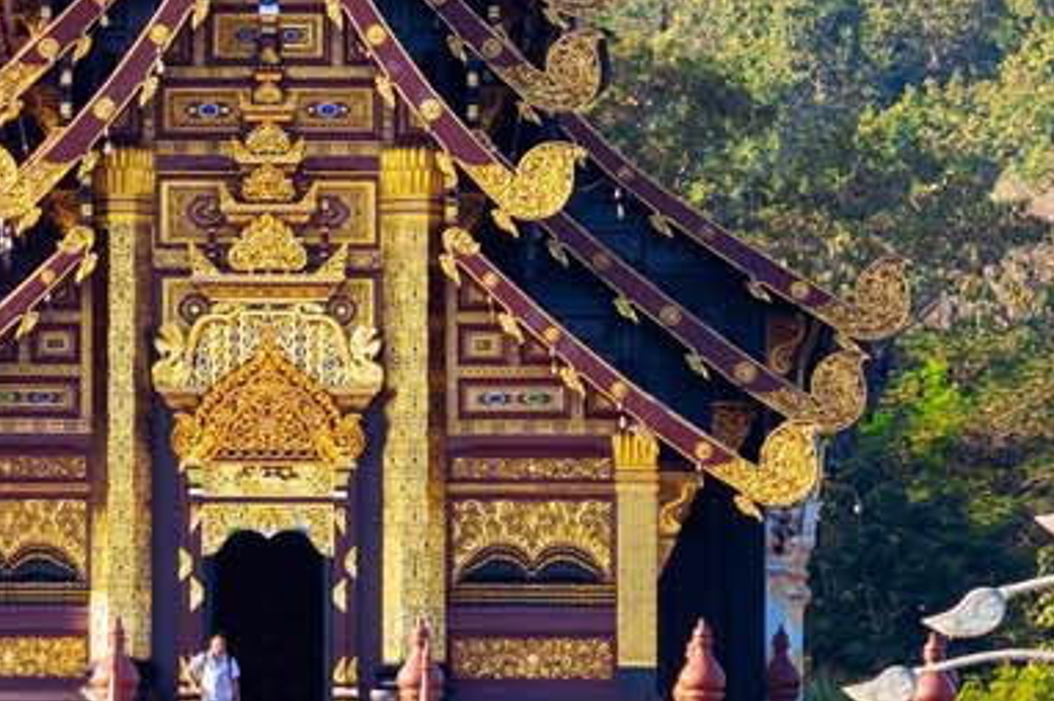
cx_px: 284
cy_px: 105
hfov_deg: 3.3
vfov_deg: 2.2
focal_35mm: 619
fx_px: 18107
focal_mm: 123
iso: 200
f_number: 9
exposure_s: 1/100
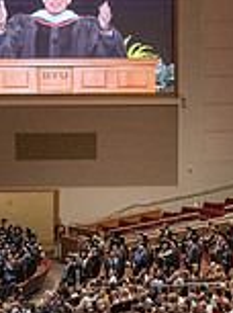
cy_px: 197
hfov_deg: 7.7
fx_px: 1712
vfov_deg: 10.4
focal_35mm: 190
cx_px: -33
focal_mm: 50
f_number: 1.8
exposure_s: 1/250
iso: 4000
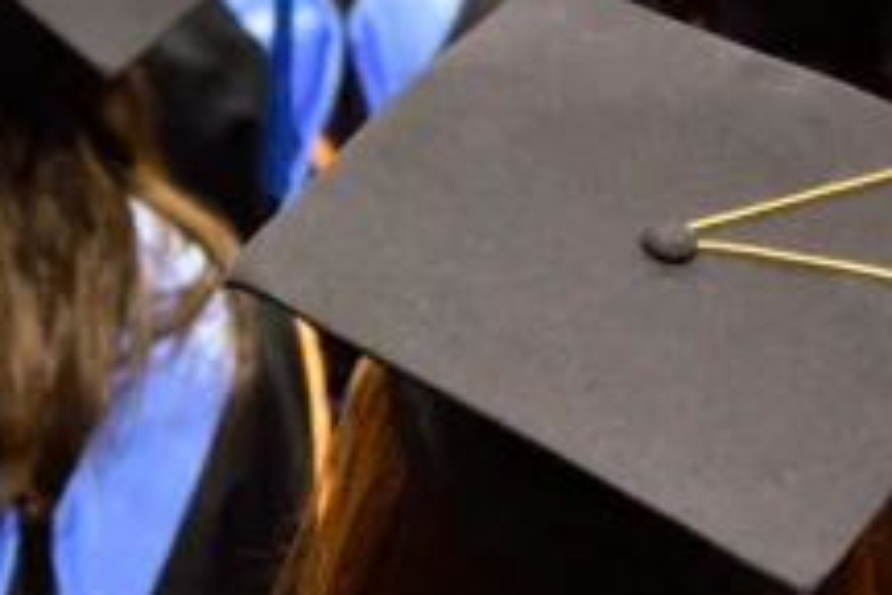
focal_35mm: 180
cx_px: -624
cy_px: 847
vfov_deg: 7.5
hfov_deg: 10.8
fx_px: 4460
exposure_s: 1/80
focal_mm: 38
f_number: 3.2
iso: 640
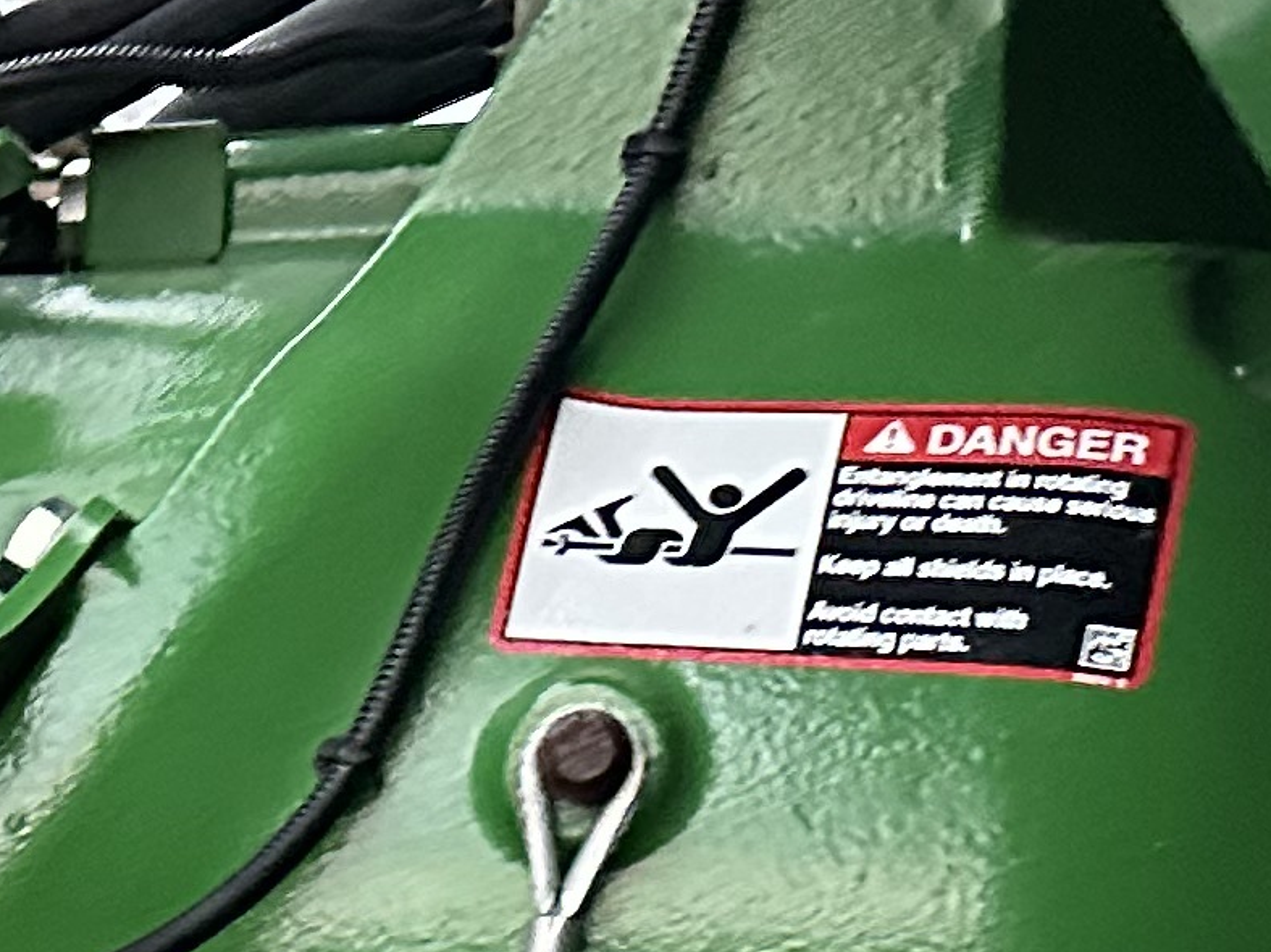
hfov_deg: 13.6
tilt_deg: -9.5
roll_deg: +0.8
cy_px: 2007
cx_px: -1281
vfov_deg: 10.8
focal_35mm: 123
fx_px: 4516
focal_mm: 6.86
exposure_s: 1/34
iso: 1000
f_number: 1.78
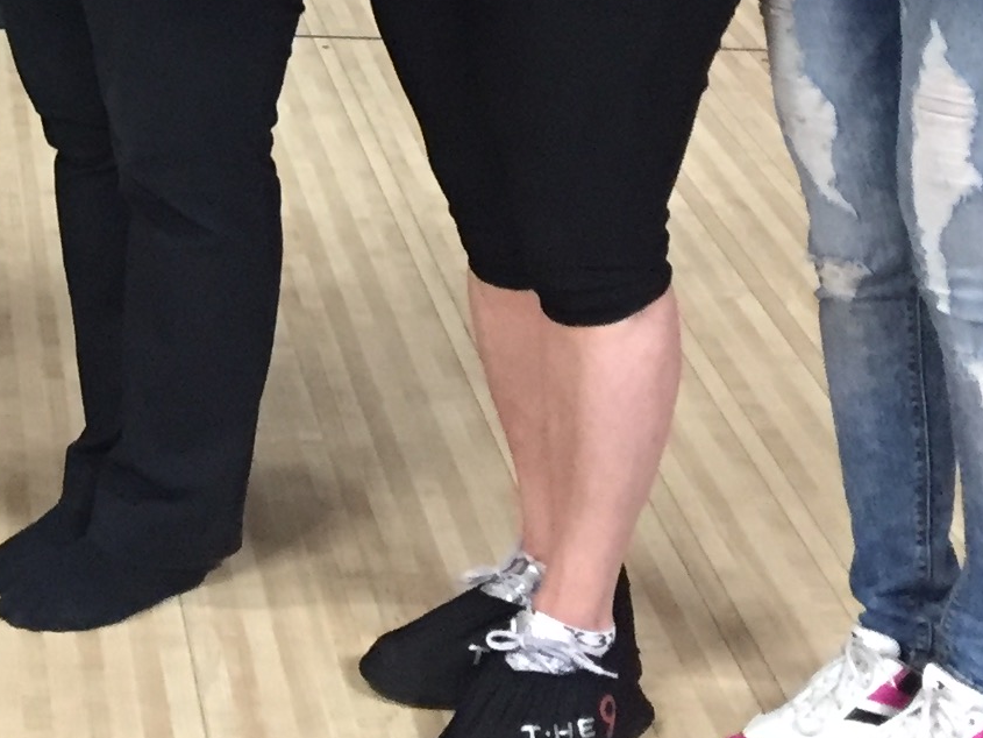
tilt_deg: -6.0
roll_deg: -1.8
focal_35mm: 112
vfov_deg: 12.3
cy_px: -530
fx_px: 3181
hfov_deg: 16.7
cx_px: -241
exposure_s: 1/33
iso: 320
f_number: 2.2
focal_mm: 4.15
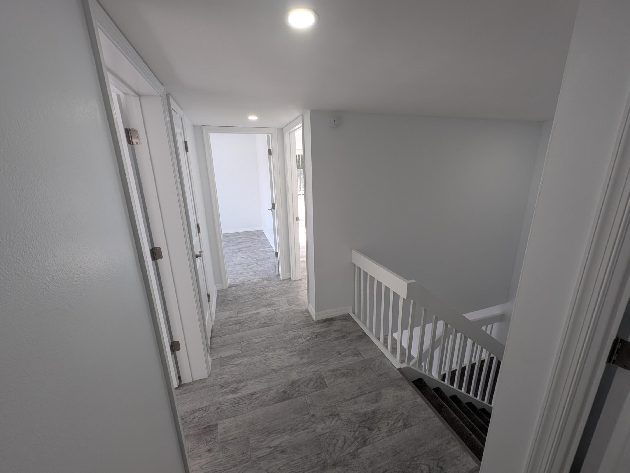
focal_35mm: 13
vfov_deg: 89.9
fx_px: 237
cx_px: 315
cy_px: 236
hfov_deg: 106.2
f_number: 2.2
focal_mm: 1.54
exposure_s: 1/120
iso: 54
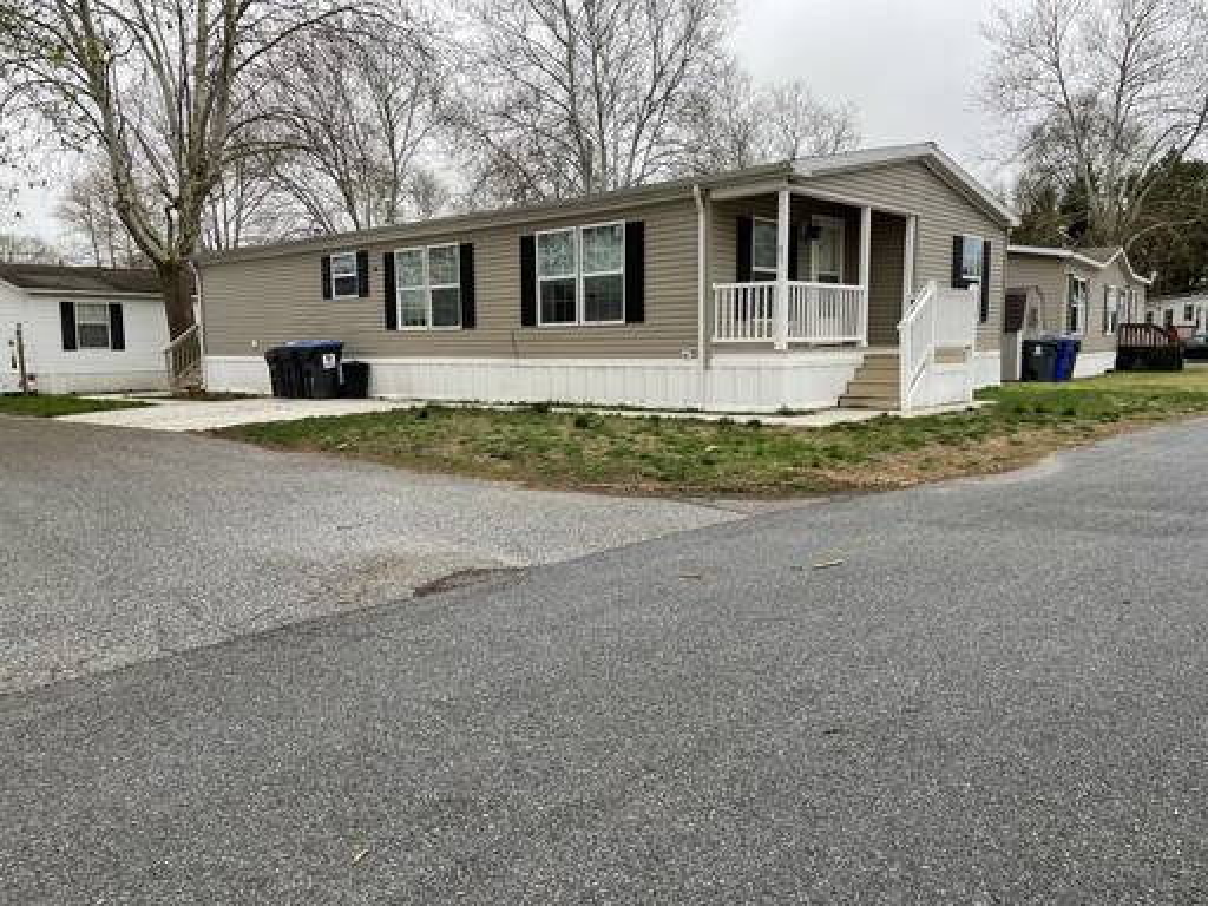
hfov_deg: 67.3
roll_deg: +0.5
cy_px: 453
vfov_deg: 53.1
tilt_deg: -6.7
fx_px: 907
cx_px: 604
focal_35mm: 26
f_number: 1.6
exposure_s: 1/399
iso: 32
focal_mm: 4.2
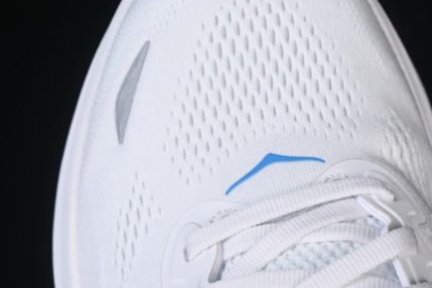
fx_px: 1656
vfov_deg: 9.9
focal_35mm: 138
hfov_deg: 14.9
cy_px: 142
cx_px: 256
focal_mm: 50
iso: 160
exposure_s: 1/100
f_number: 7.1
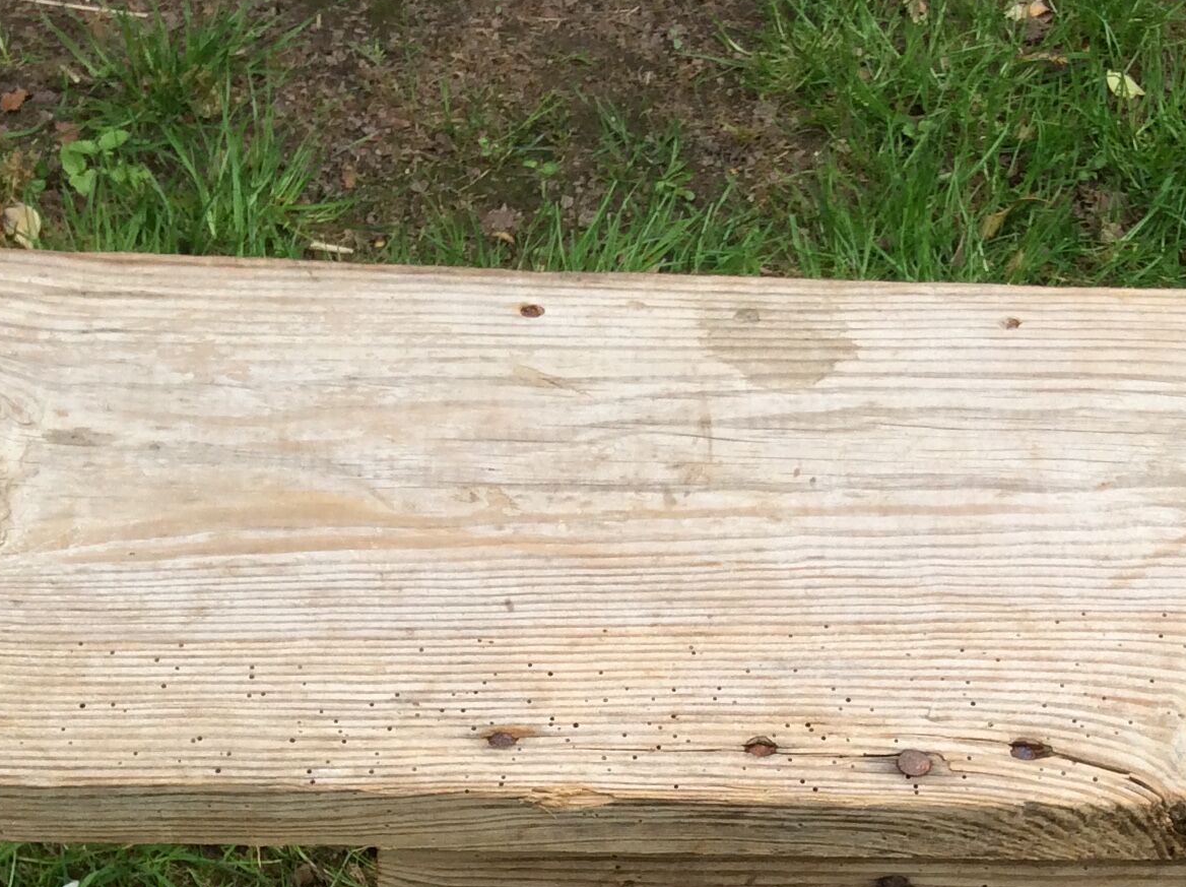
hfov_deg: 27.3
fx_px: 2430
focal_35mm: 71
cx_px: 755
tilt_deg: -51.3
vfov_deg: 20.2
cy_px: 827
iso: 32
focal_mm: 3.3
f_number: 2.4
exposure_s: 1/481
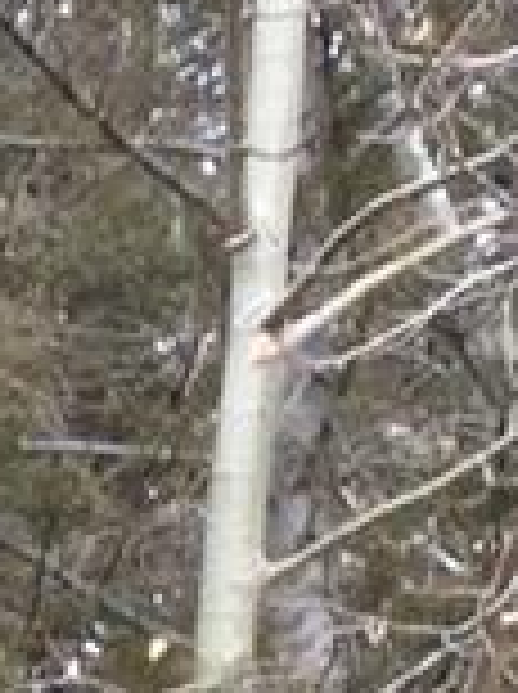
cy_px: 1287
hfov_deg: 6.1
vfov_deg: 8.9
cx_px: -1338
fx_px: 4262
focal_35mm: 213
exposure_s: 1/120
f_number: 2.4
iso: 32
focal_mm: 3.3
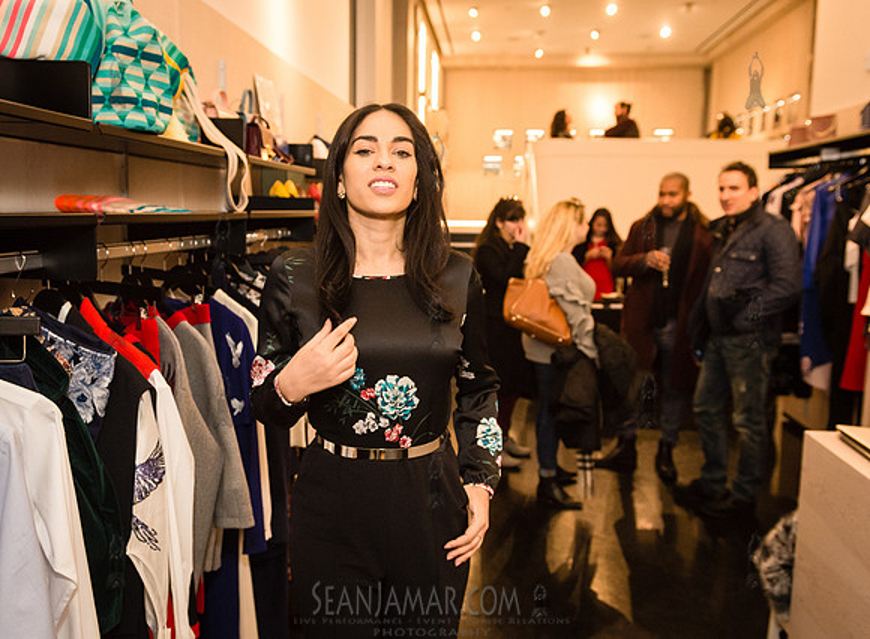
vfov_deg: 41.7
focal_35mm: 34
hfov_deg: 54.8
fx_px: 838
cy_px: 322
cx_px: 401
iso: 3200
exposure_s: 1/400
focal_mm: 27
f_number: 4
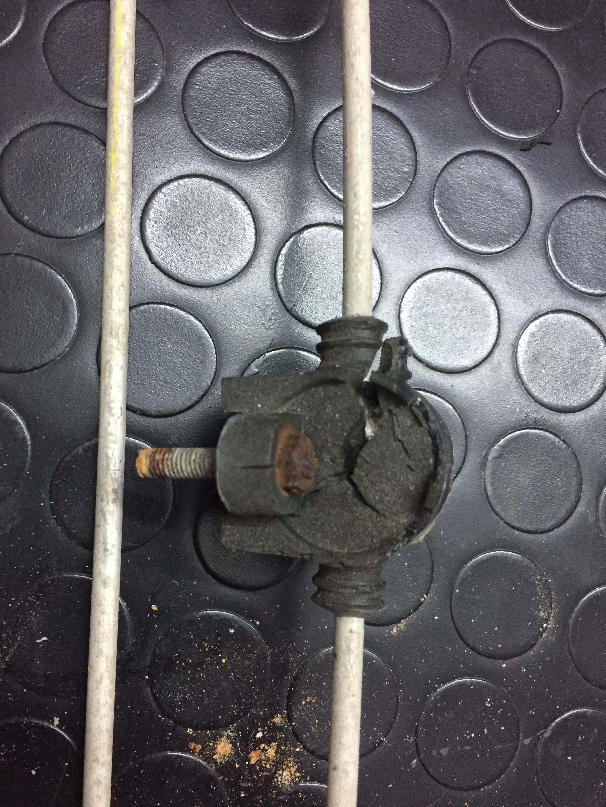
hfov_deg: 48.2
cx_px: 303
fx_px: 677
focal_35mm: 29
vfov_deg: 61.7
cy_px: 404
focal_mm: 4.15
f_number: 2.2
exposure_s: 1/33
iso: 250
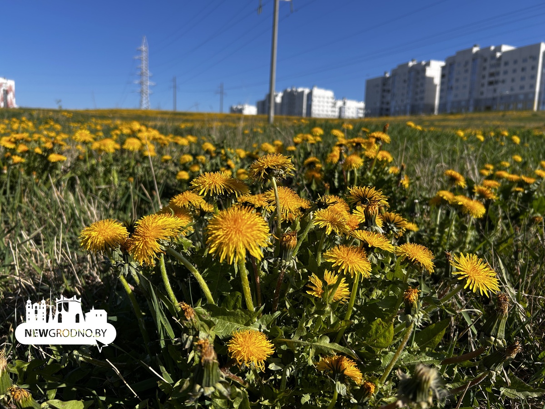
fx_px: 409
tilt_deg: -8.2
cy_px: 204
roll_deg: -2.1
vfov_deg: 53.1
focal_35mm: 26
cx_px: 272
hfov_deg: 67.3
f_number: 1.5
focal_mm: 5.7
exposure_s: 1/3460
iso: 50
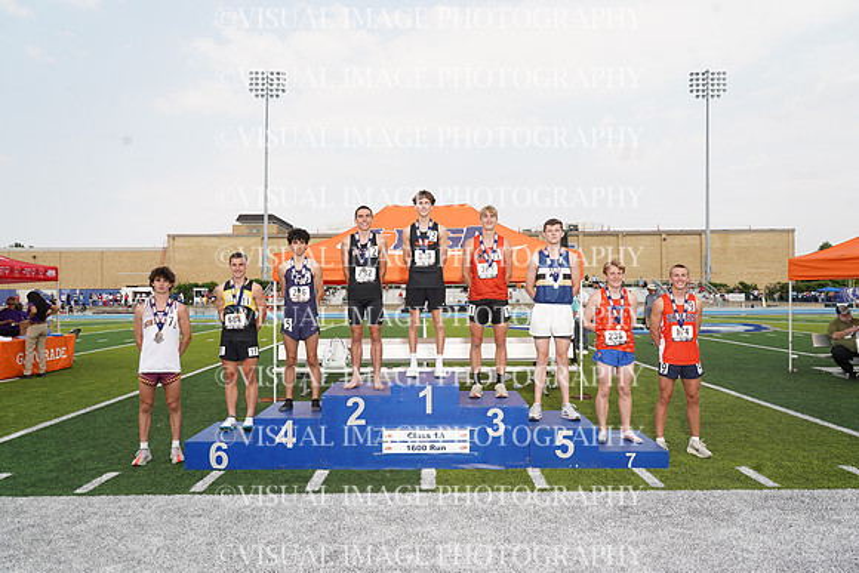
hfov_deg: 67.4
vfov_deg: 48.0
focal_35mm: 27
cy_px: 286
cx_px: 430
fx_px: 644
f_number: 8
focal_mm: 27
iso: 100
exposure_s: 1/160
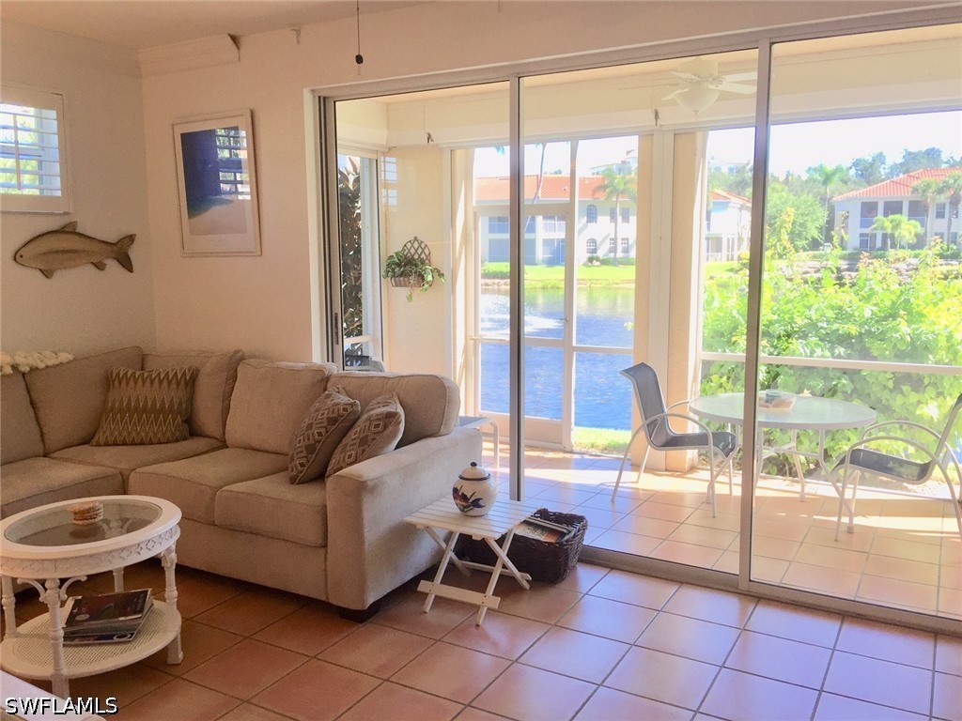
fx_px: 806
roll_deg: -0.9
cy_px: 360
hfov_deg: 61.7
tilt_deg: -8.0
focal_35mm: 29
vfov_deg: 48.2
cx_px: 481
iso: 50
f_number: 2.2
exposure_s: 1/120
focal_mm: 4.15
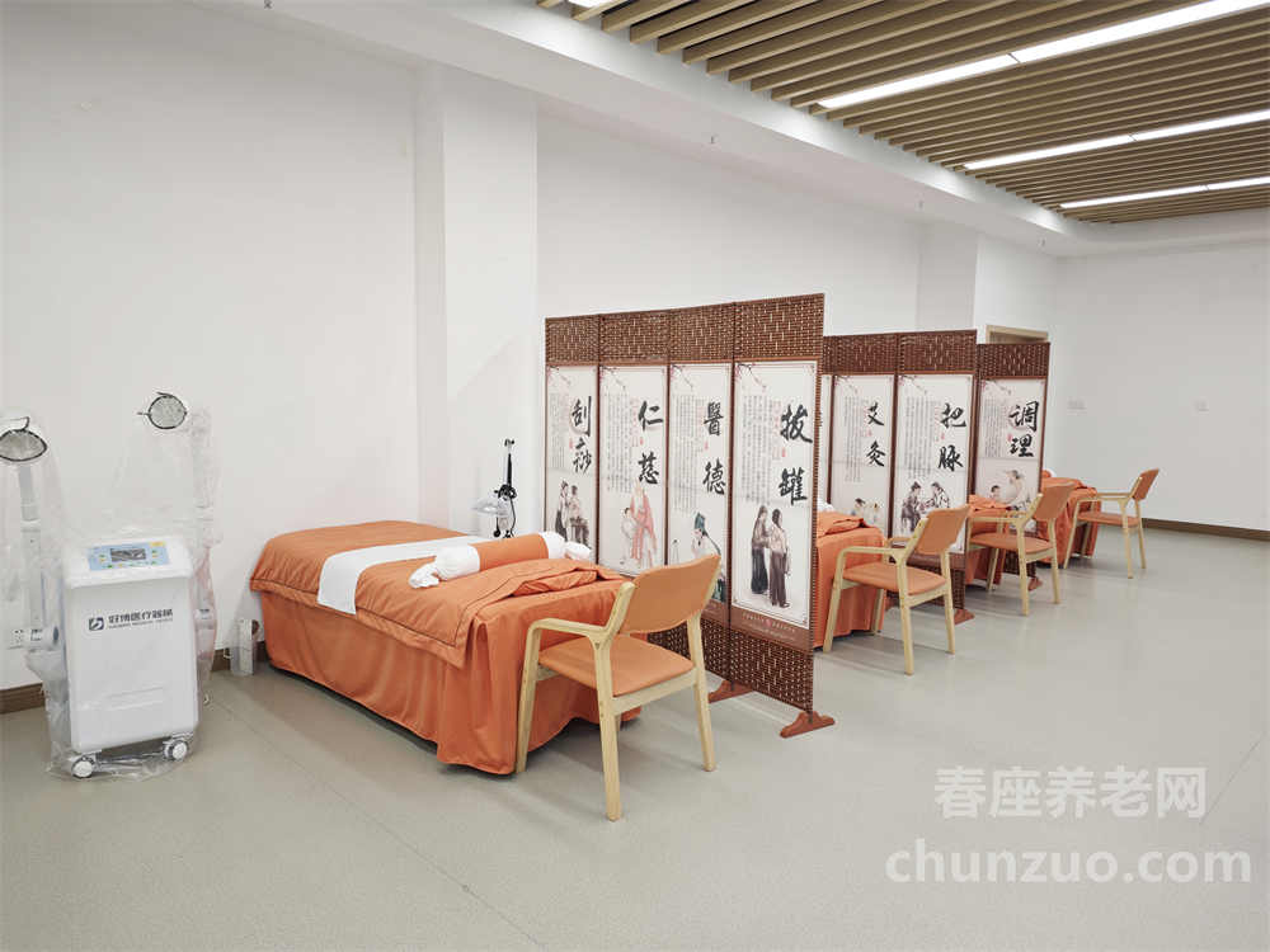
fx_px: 844
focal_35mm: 23
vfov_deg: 58.9
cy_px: 476
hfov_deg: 73.9
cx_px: 635
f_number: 1.6
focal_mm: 6.55
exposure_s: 1/100
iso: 125
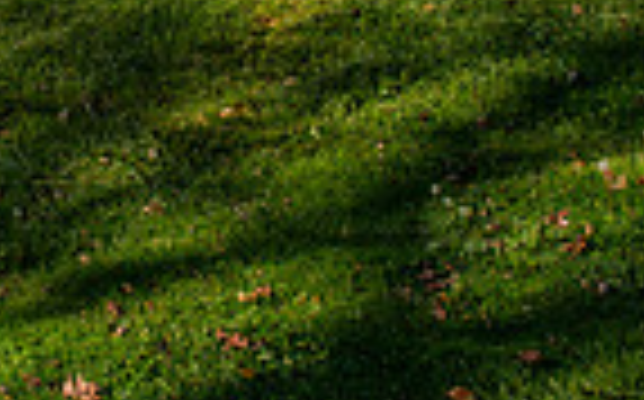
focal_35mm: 112
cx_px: -90
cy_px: -420
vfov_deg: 10.6
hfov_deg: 17.9
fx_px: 1963
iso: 64
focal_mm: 27
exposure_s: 1/640
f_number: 5
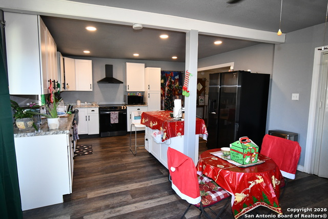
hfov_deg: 81.2
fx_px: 191
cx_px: 164
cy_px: 110
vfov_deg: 59.5
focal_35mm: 21
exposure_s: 1/125
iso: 2000
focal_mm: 14
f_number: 5.6
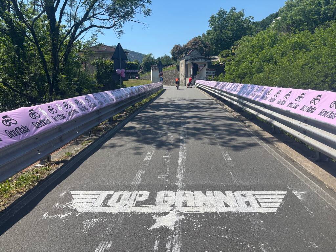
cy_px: 126
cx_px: 168
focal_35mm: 26
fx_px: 252
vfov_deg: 53.1
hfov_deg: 67.3
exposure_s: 1/3205
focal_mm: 5.96
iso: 50
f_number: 1.6
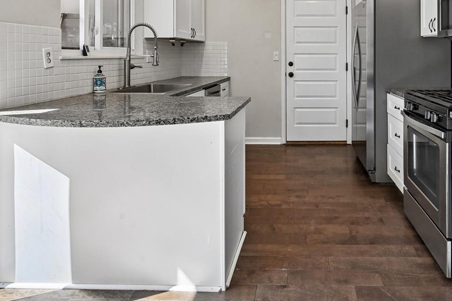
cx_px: 291
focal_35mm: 27
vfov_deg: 46.1
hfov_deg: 66.4
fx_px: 337
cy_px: 67
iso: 400
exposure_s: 1/80
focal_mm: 16.5
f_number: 10
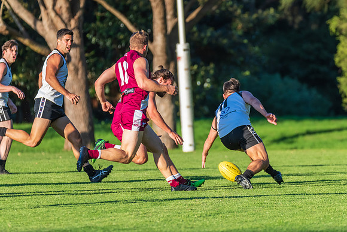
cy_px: 94
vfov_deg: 3.6
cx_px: 222
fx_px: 3702
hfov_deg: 5.4
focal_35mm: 384
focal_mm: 300
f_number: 6.3
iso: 1000
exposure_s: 1/2000
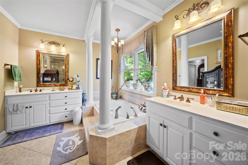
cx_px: 124
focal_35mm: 12
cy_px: 82
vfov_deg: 90.1
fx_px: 83
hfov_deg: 112.6
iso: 250
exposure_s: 1/2.5
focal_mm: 12
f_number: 9
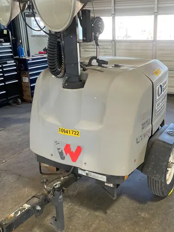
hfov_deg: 38.1
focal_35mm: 37
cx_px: 119
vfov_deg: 50.1
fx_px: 248
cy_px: 115
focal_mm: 4.2
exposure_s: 1/120
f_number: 1.6
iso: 125
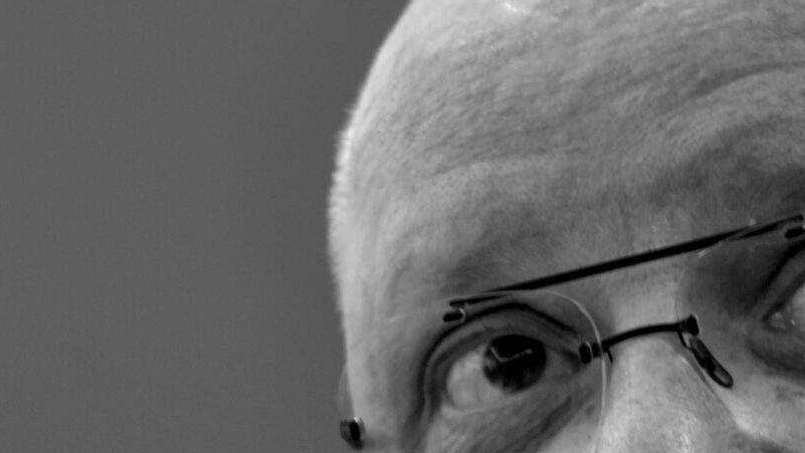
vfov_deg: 3.5
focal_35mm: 348
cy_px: 494
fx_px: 7428
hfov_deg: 6.2
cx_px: 865
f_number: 2.8
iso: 320
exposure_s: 1/40
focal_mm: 70
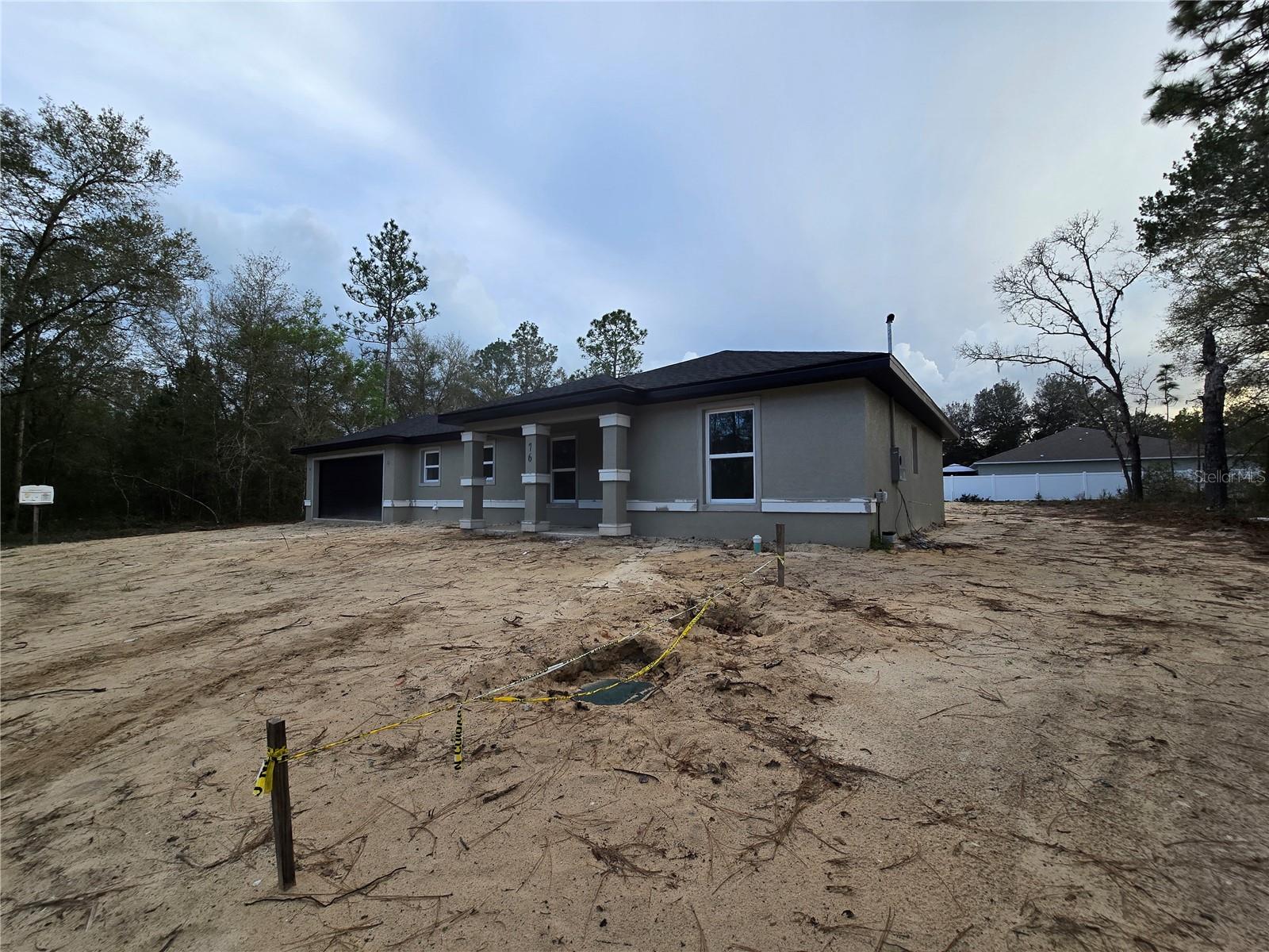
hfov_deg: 106.2
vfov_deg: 89.9
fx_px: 477
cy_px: 476
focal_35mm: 13
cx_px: 634
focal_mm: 2.2
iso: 50
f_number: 2.2
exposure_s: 1/370
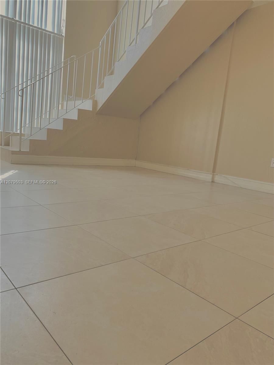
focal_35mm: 26
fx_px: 274
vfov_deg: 67.3
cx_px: 137
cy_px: 182
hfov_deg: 53.1
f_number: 1.8
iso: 80
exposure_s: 1/60
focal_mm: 4.25
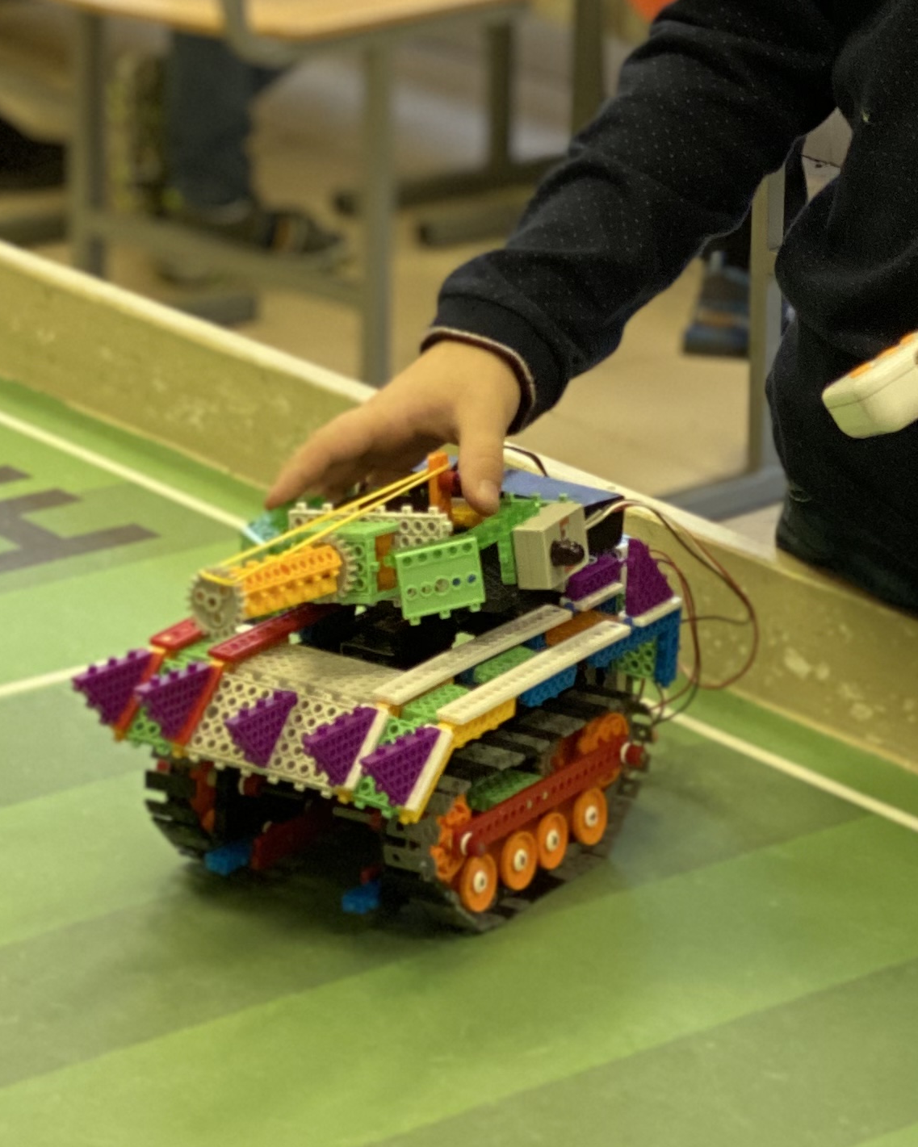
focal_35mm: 144
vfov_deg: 13.0
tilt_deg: -7.3
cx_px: 518
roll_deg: -2.2
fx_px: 4890
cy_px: -265
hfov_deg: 10.7
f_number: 2
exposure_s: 1/50
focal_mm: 6
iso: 160
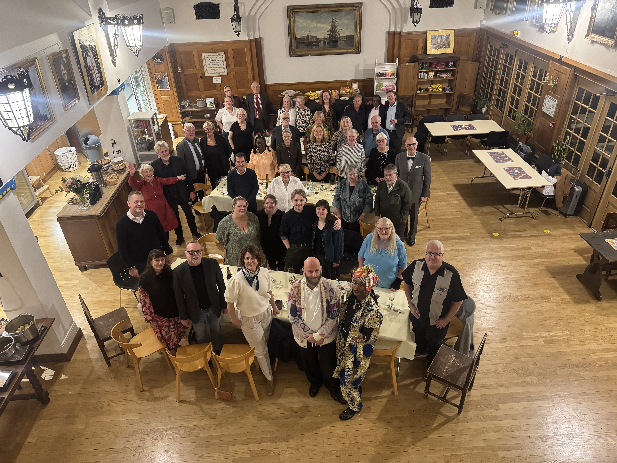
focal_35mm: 24
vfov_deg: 56.8
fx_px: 428
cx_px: 308
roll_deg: +2.5
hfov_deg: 71.6
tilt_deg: -32.7
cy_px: 232
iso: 1000
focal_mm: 6.76
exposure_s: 1/33
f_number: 1.78
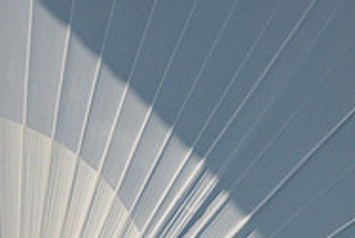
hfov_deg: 1.2
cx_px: -58
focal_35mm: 1670
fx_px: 16480
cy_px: 354
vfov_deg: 0.8
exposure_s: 1/2500
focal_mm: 400
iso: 500
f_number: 8
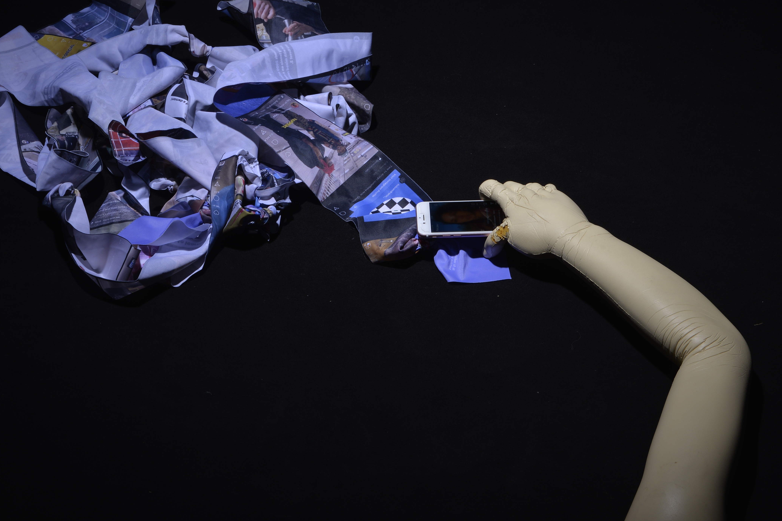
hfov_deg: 16.6
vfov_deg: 11.1
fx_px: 2672
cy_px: 207
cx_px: 479
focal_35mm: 123
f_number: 16
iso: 100
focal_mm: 85
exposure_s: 2
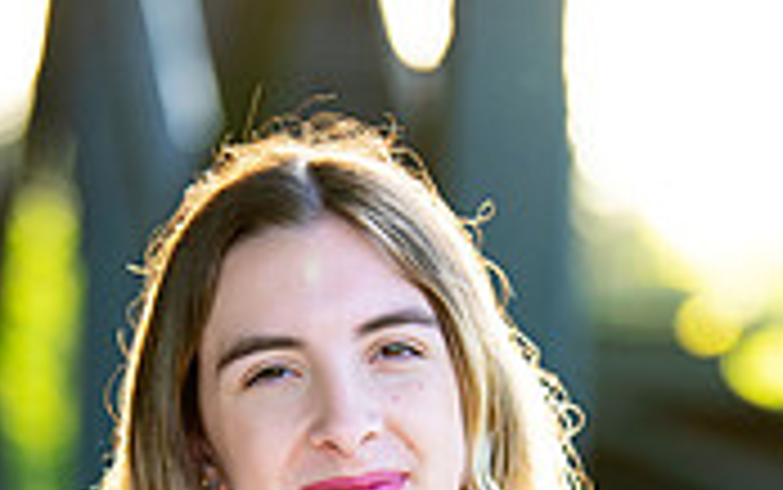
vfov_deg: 4.8
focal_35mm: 269
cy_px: 832
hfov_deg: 7.8
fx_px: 5744
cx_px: 302
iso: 250
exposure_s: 1/400
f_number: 2.8
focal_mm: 102
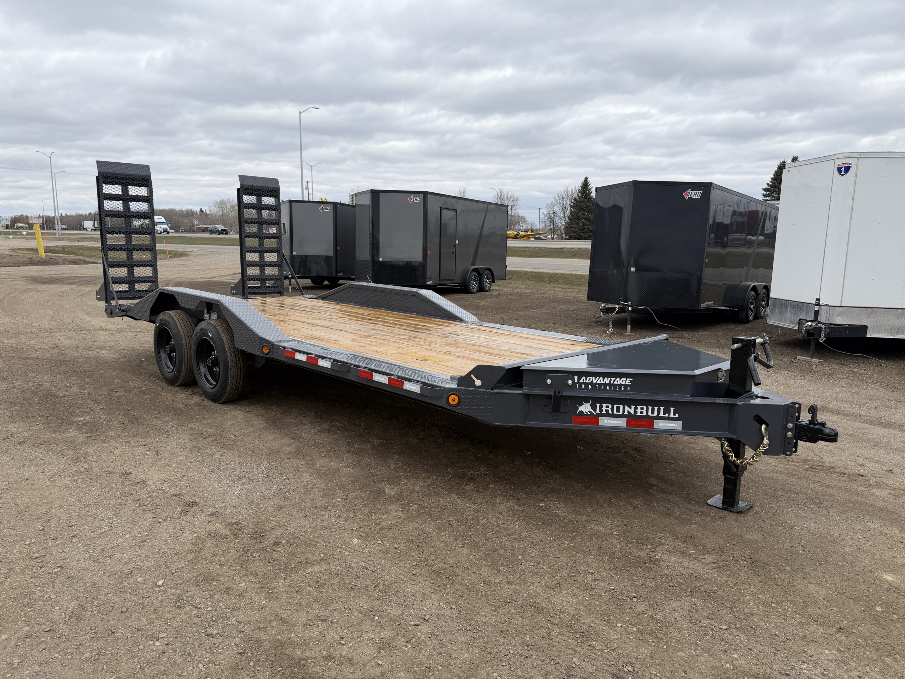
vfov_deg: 56.8
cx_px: 452
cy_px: 340
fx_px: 627
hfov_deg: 71.6
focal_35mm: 24
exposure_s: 1/3425
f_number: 1.78
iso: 80
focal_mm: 6.76
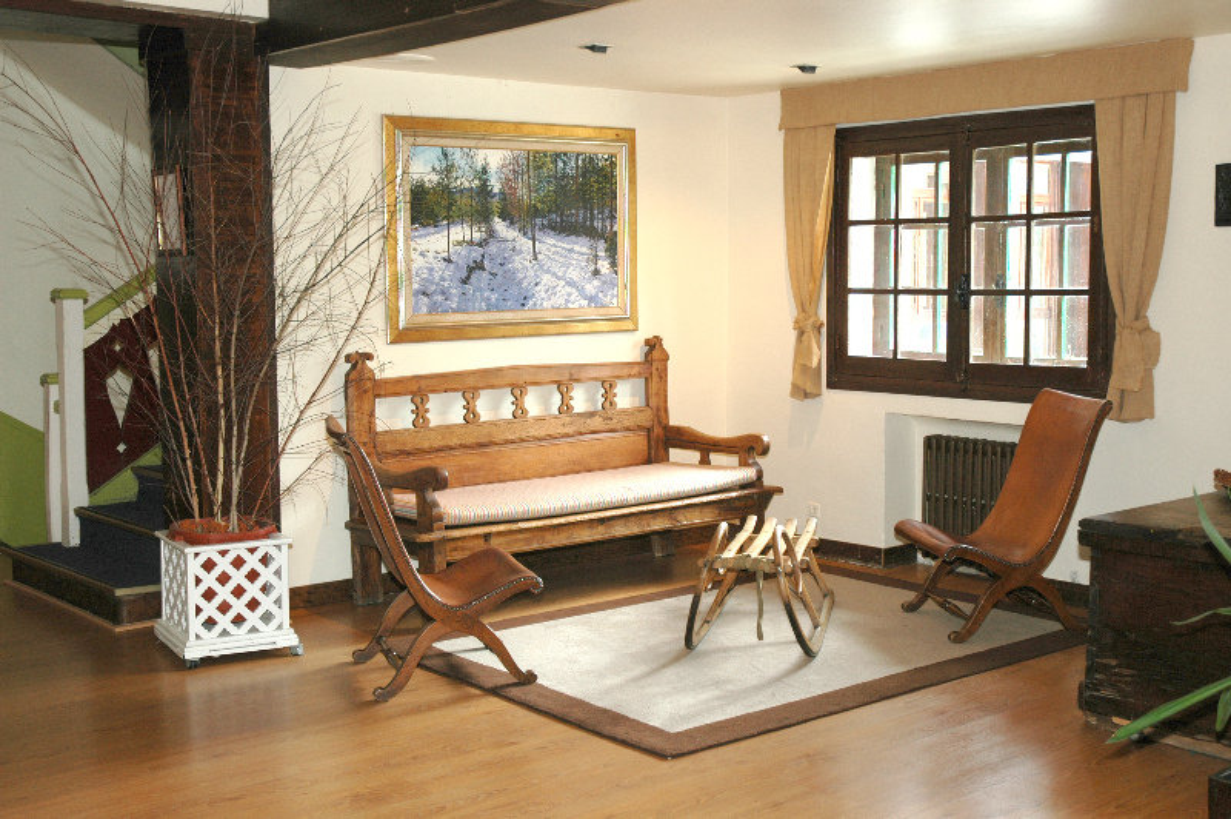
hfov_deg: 42.4
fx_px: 1589
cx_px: 616
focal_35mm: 46
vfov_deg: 28.9
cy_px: 410
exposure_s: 1/60
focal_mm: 31
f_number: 4
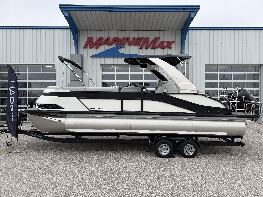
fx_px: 182
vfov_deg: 56.8
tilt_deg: -0.2
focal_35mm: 24
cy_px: 98
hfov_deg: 71.6
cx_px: 132
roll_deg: +0.9
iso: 80
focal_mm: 6.76
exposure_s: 1/805
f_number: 1.78
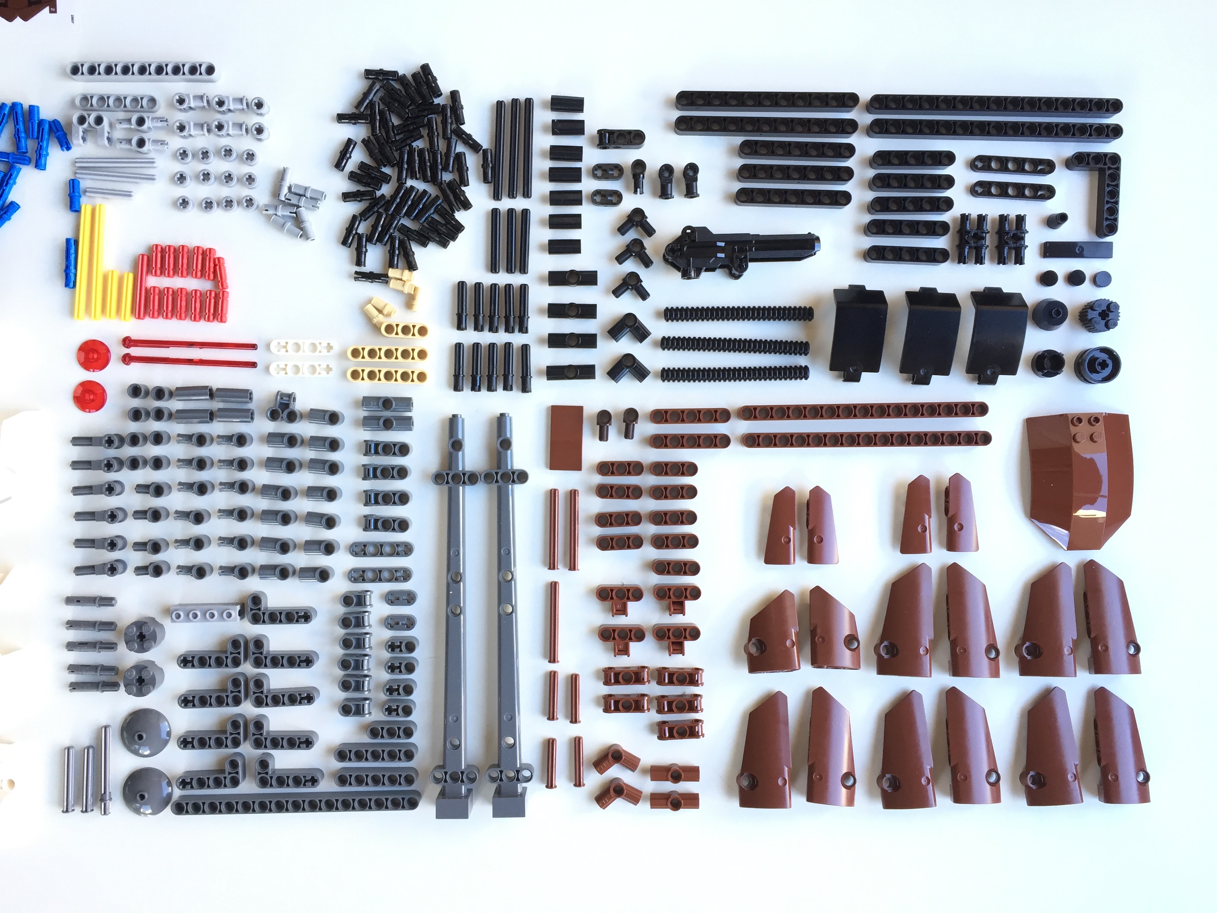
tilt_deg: -87.9
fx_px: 1020
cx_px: 608
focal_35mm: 29
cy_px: 456
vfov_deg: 48.2
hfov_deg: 61.7
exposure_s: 1/33
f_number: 2.2
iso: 32
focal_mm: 4.15
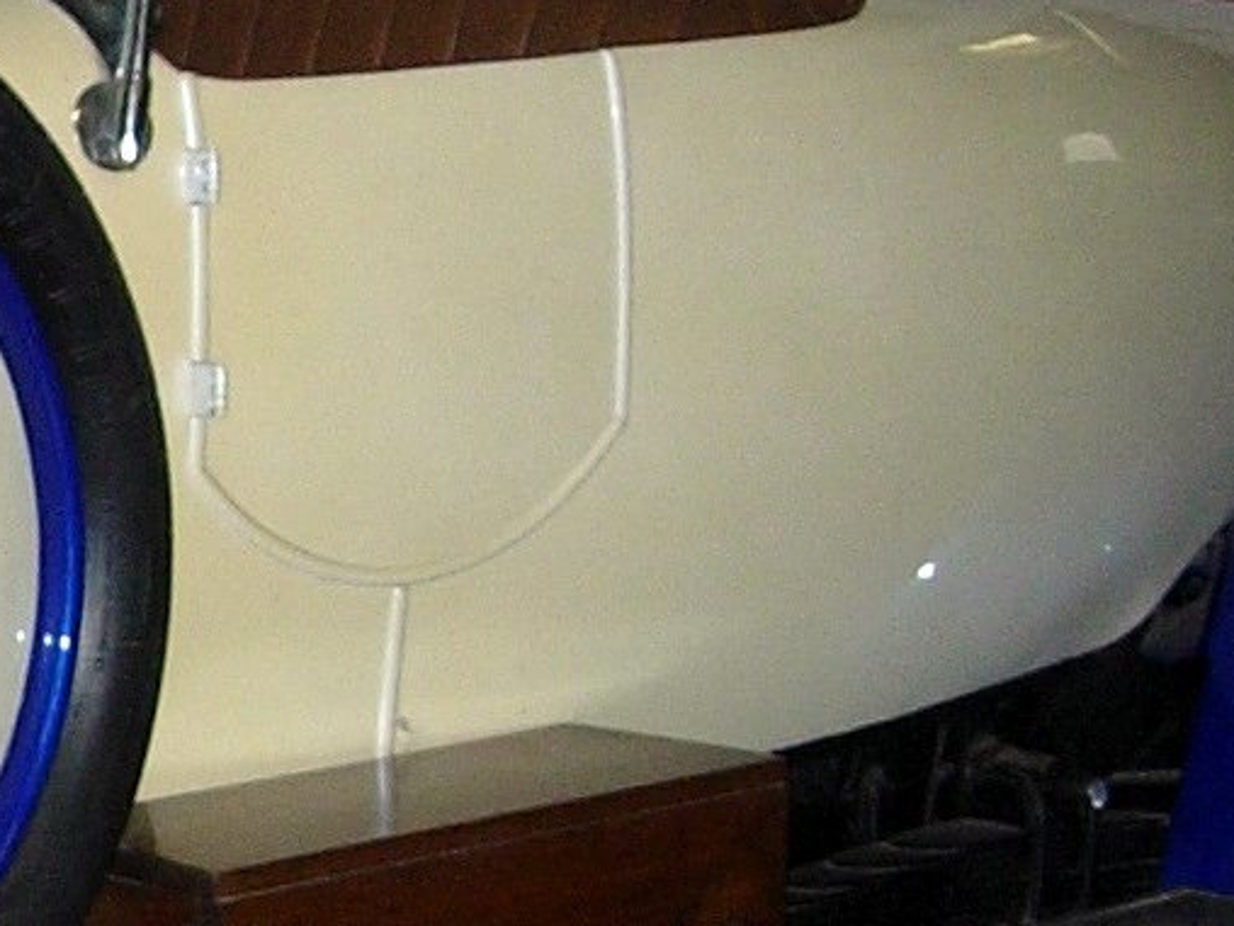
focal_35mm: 170
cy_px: 664
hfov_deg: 11.0
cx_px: -809
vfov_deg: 8.7
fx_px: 6060
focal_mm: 7.8
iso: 105
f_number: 2.8
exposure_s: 1/85.4
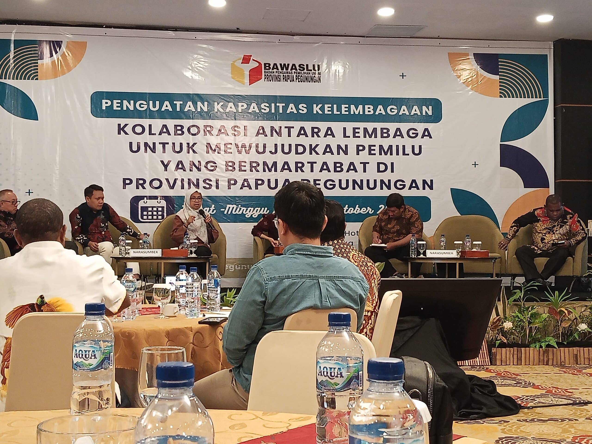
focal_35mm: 54
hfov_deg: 35.5
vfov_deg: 27.0
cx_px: 296
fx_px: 924
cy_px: 222
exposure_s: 1/50
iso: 800
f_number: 1.8
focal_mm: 3.98
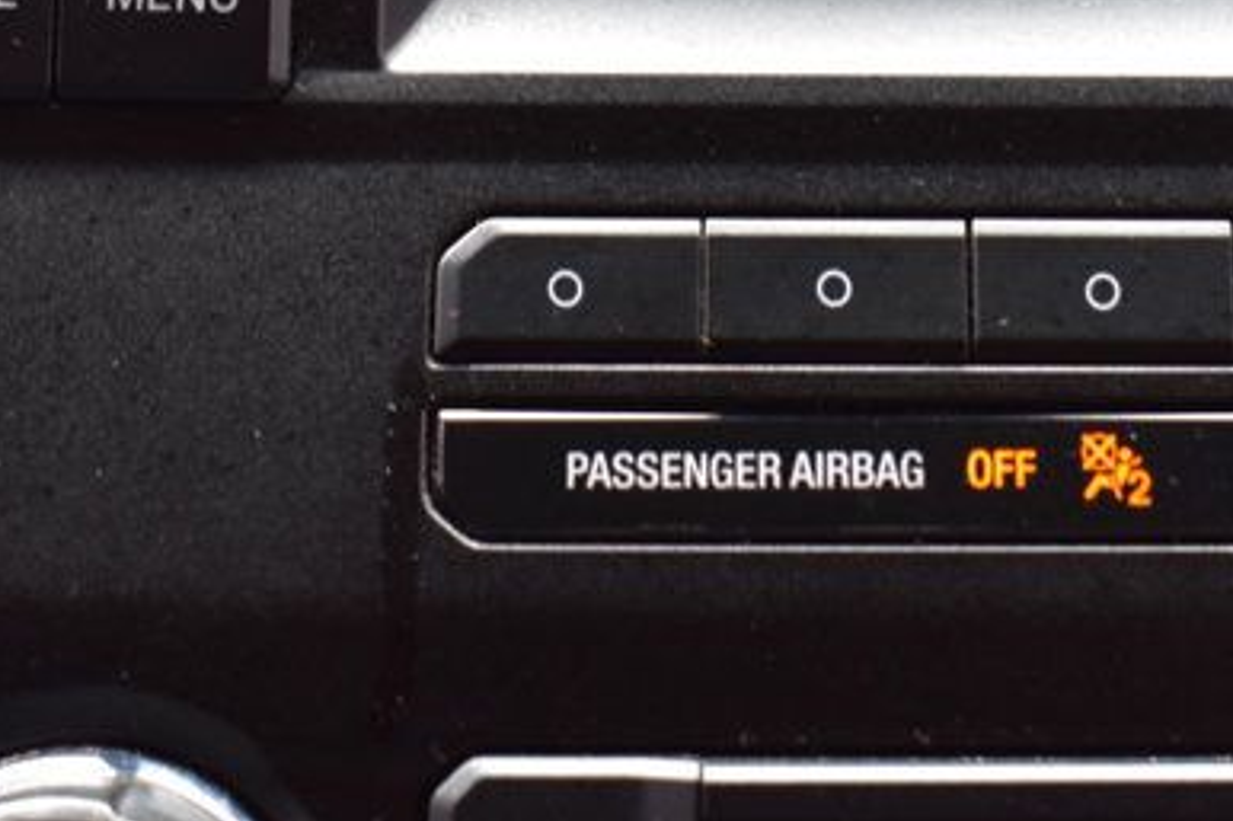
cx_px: 802
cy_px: -208
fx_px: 3948
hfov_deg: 17.7
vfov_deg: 11.6
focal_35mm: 115
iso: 400
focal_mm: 29
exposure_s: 1/20
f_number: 6.3
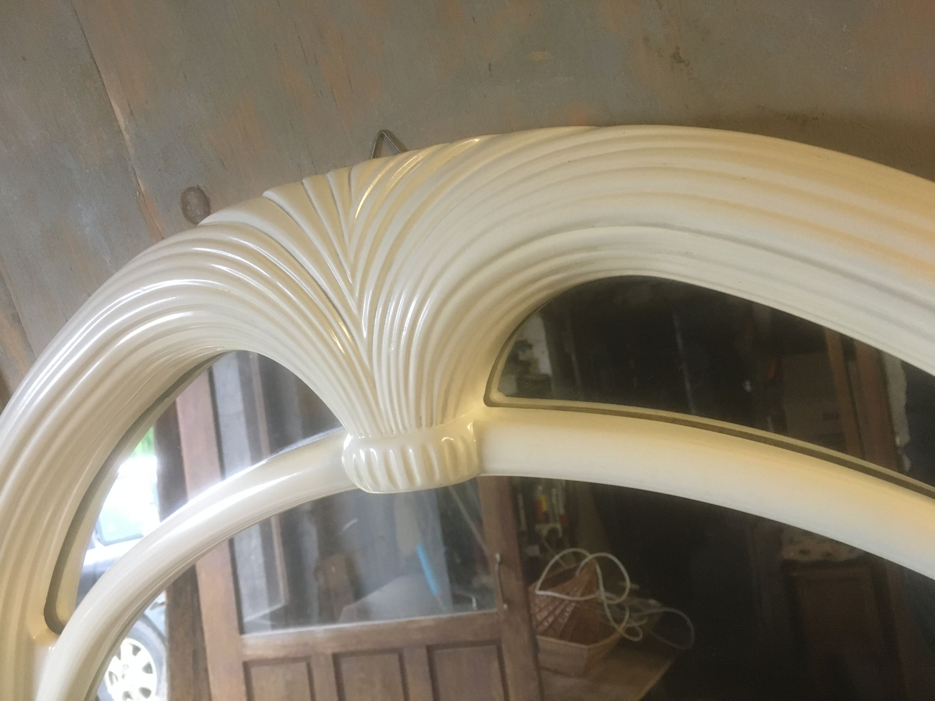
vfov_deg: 48.2
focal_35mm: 29
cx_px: 468
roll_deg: +17.9
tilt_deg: -14.7
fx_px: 783
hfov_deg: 61.7
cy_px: 350
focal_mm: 4.15
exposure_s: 1/20
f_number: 2.2
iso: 200
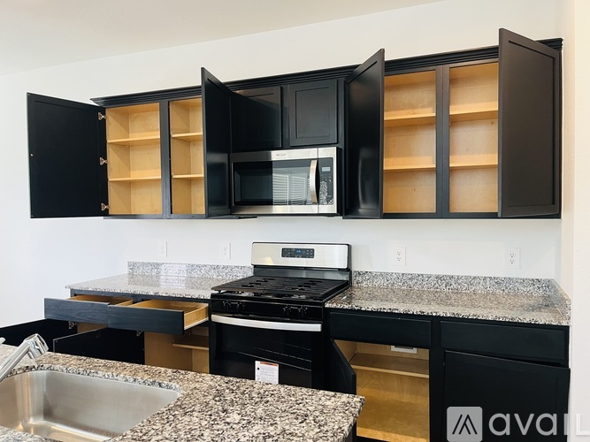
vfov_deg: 53.0
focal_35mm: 26
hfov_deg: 67.3
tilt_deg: +1.2
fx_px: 443
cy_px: 221
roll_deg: +0.8
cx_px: 295
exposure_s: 1/60
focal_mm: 5.1
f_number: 1.6
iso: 125
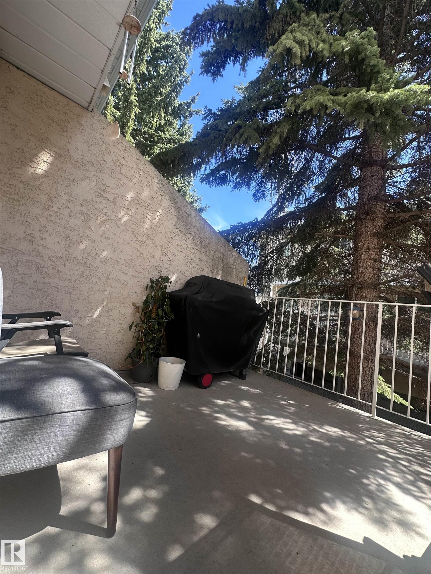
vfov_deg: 102.1
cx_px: 216
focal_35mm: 14
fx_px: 232
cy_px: 287
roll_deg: -6.7
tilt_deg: +4.0
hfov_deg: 85.7
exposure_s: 1/235
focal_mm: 2.22
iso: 40
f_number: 2.2
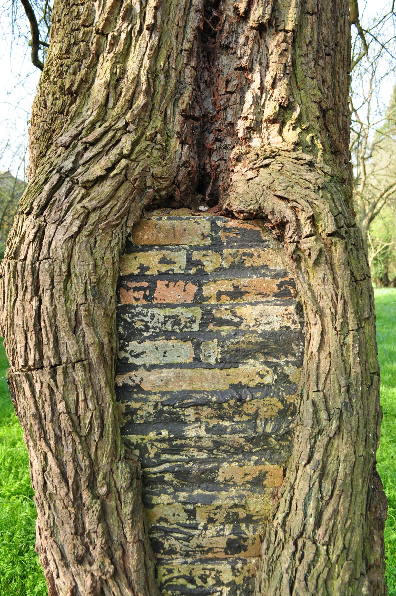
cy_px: 298
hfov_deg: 39.9
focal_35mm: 33
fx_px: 546
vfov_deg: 57.3
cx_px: 198
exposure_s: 1/80
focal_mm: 22
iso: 200
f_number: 8
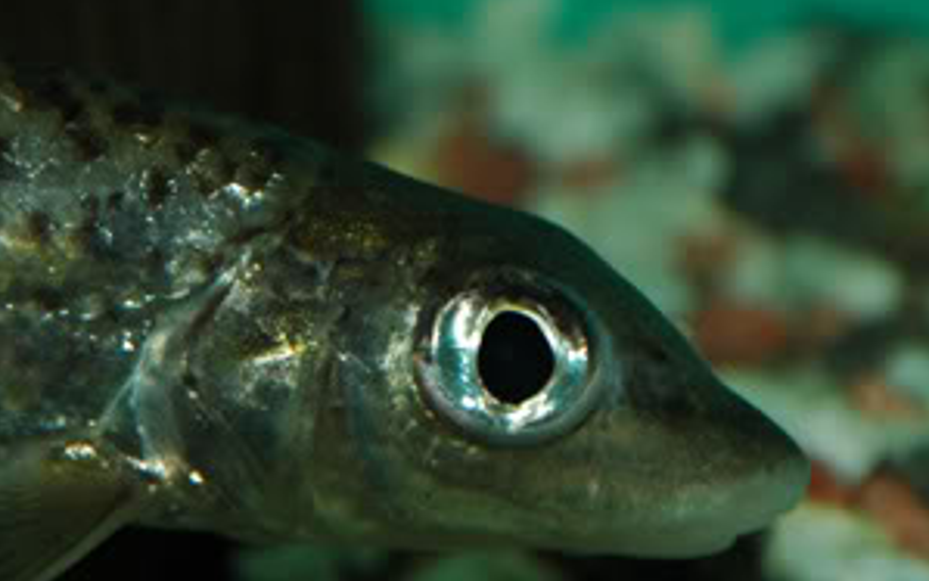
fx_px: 9699
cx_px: 227
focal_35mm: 383
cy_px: 284
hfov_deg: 5.5
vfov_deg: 3.4
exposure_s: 1/125
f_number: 7.1
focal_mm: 125
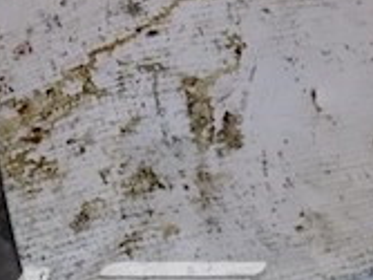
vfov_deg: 16.1
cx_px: 45
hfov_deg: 21.8
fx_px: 948
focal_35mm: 88
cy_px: 329
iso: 200
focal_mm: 4
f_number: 3.1
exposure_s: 1/30
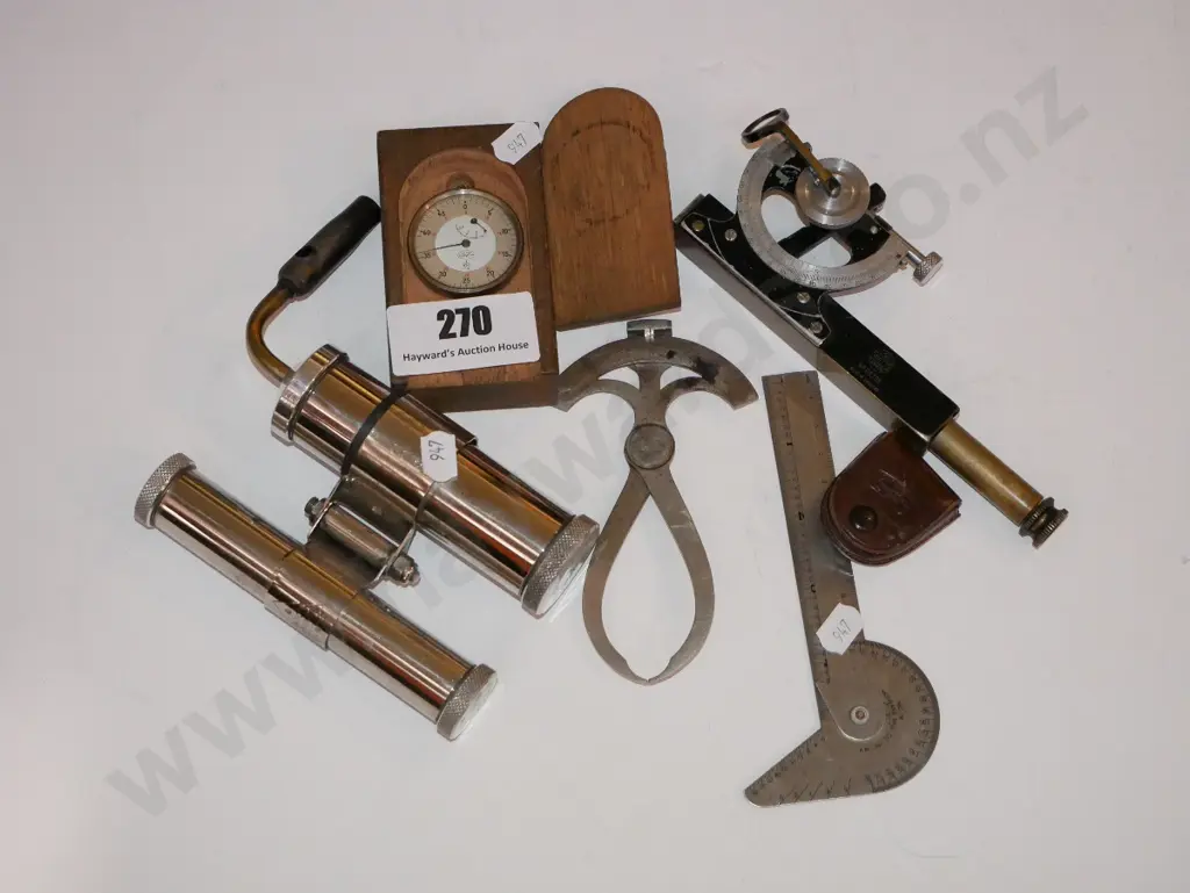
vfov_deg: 22.3
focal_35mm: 66
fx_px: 2270
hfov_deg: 29.4
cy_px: 446
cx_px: 595
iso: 3200
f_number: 5.6
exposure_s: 1/160
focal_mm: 33
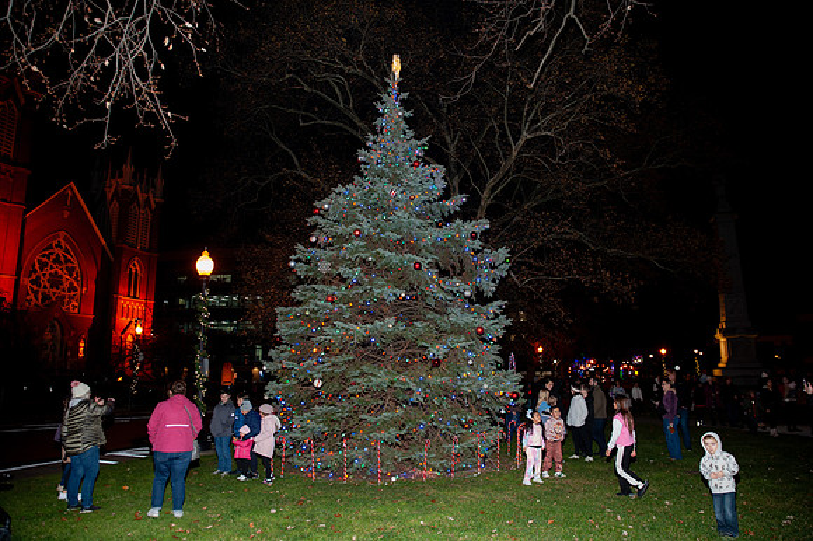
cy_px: 270
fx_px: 542
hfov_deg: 73.8
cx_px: 406
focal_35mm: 24
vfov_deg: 53.1
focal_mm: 24
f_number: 3.5
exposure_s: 1/125
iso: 1250
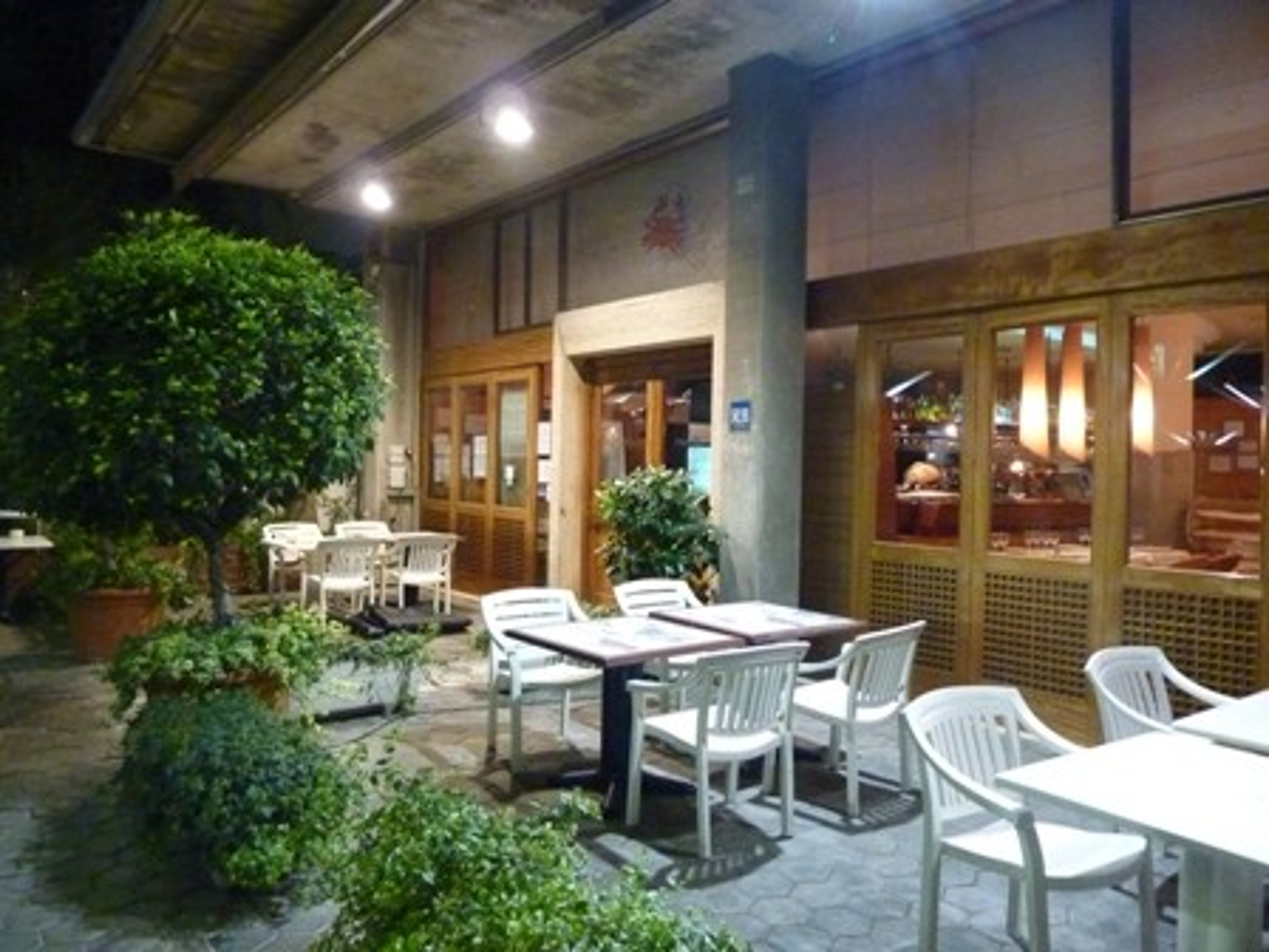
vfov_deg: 54.9
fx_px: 916
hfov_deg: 69.4
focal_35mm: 25
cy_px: 476
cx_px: 634
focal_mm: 4.1
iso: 800
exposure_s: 1/25
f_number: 3.3
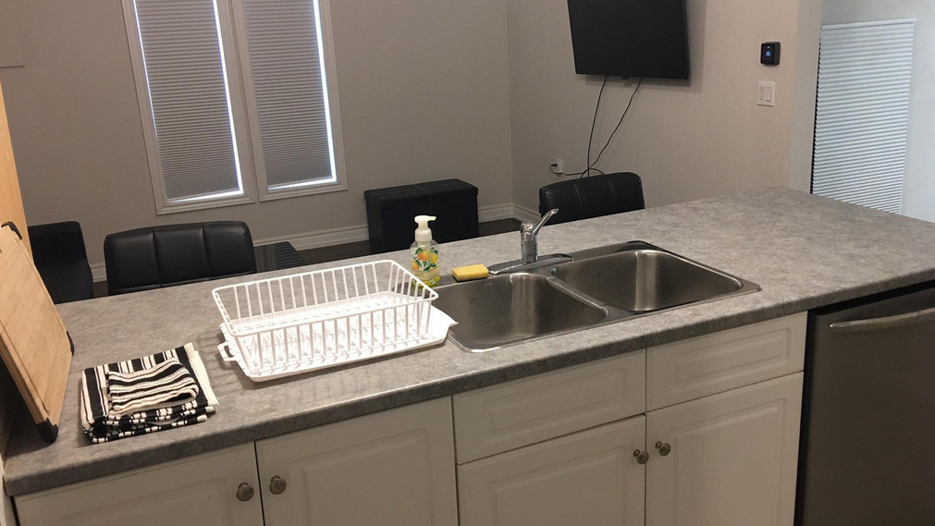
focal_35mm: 32
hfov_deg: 61.0
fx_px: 793
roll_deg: +3.6
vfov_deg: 36.7
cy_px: 247
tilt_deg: -14.1
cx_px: 471
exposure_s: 1/15
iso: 50
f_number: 2.2
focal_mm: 4.15
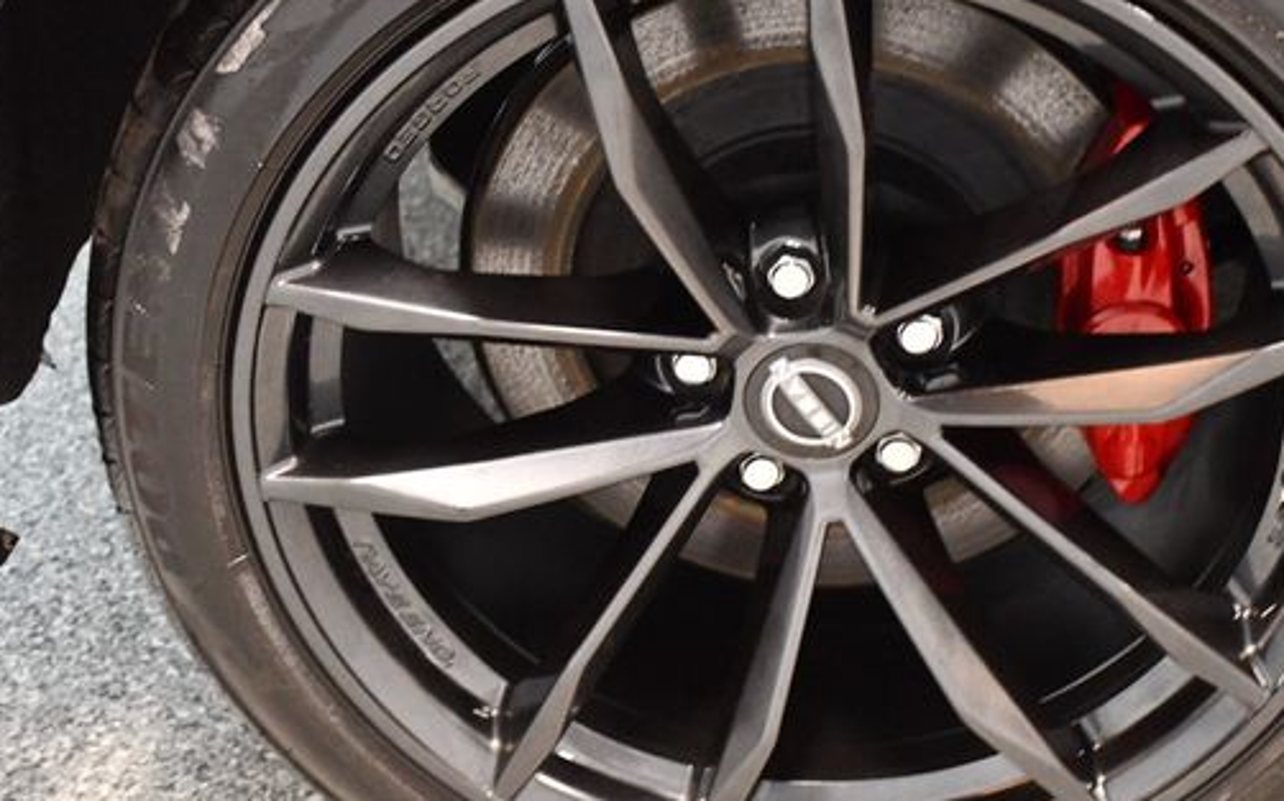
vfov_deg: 16.7
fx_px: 2728
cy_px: 371
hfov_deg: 26.4
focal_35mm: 78
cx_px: 780
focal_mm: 40
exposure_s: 1/60
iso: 8000
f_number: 4.5
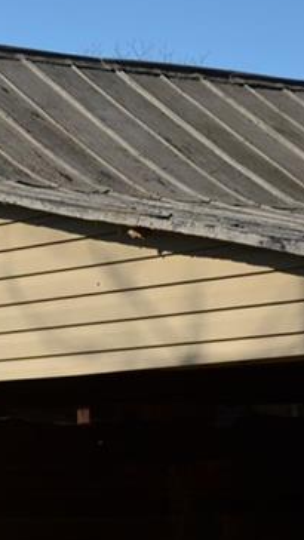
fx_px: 2148
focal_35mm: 150
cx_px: -136
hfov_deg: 8.0
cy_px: 409
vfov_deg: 14.3
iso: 140
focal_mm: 34
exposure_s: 1/250
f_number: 8
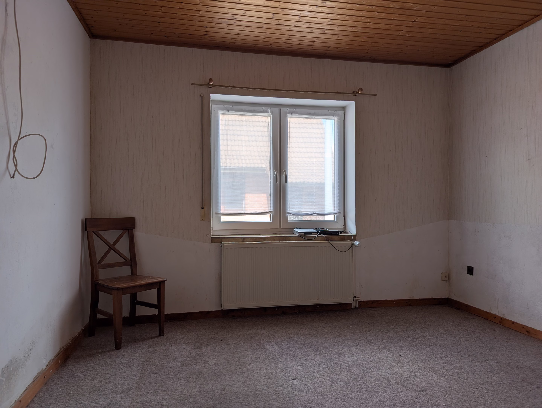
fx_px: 376
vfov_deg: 56.9
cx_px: 271
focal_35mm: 24
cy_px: 204
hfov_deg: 71.5
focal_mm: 6.9
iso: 23
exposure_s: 1/67.7
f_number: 1.68
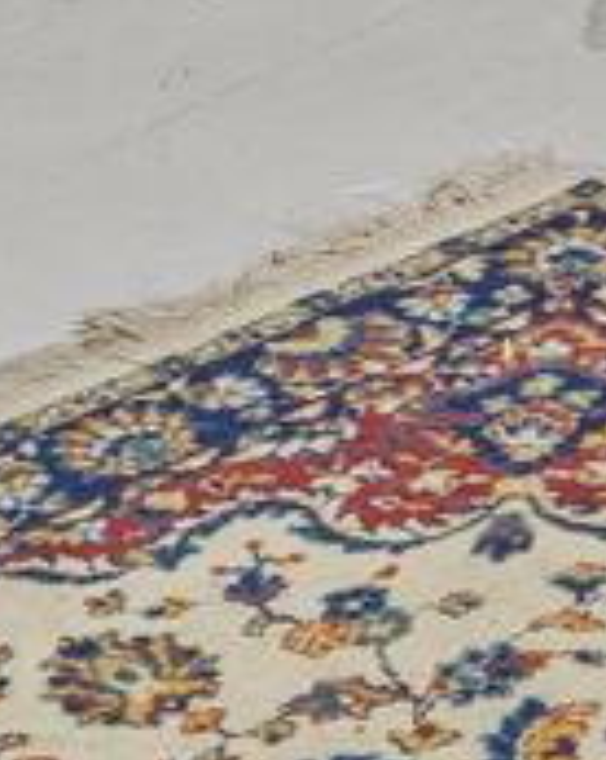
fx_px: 3998
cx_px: 1489
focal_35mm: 178
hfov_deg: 8.0
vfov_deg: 9.1
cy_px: -1368
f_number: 7.1
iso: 400
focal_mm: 16
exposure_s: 1/2
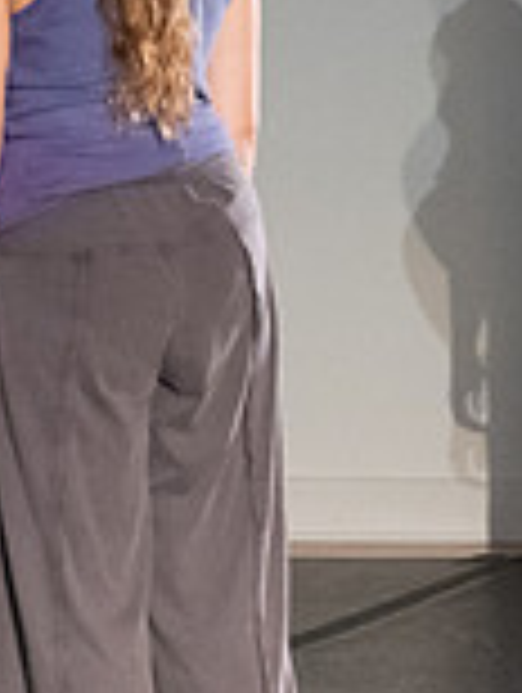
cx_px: 904
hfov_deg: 5.4
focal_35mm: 274
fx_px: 5494
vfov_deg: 7.2
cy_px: 242
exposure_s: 1/320
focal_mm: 63
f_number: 3.5
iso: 6400
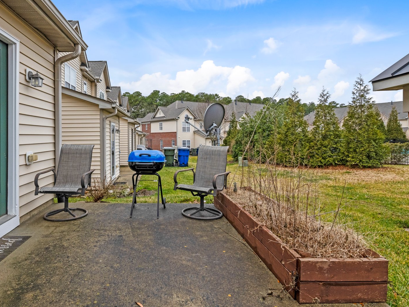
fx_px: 248
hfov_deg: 78.1
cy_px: 128
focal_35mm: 21
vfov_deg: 63.1
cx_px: 165
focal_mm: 15
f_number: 8
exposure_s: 1/320
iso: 500
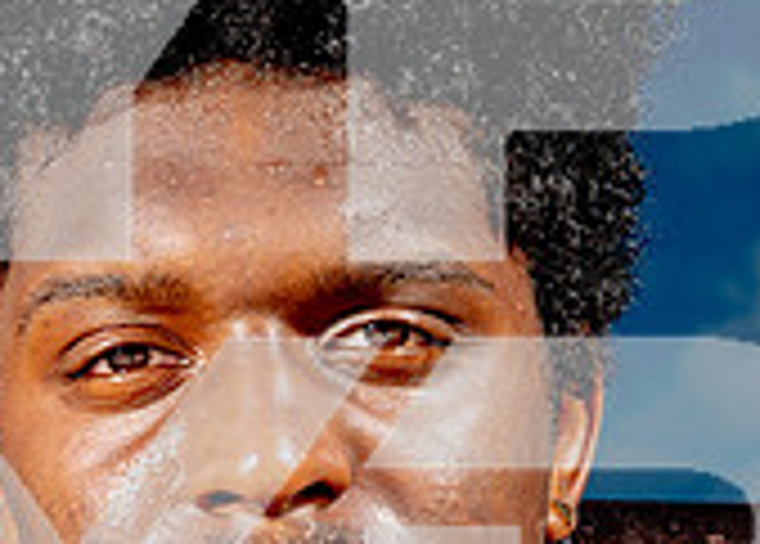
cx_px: 270
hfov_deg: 11.4
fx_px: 3802
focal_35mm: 176
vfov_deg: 8.1
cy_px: 593
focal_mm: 49
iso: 100
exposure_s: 1/125
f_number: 8
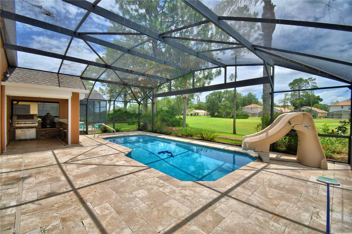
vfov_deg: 77.3
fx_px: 147
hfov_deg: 100.4
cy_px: 117
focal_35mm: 15
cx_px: 176
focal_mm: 10
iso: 100
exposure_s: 1/1000
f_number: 4.5
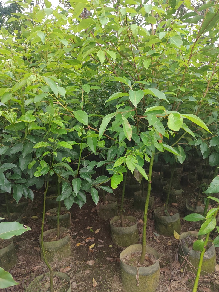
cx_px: 110
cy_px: 146
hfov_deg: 58.9
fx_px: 194
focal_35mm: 23
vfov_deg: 73.9
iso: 1206
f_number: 1.9
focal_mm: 5.52
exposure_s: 1/100
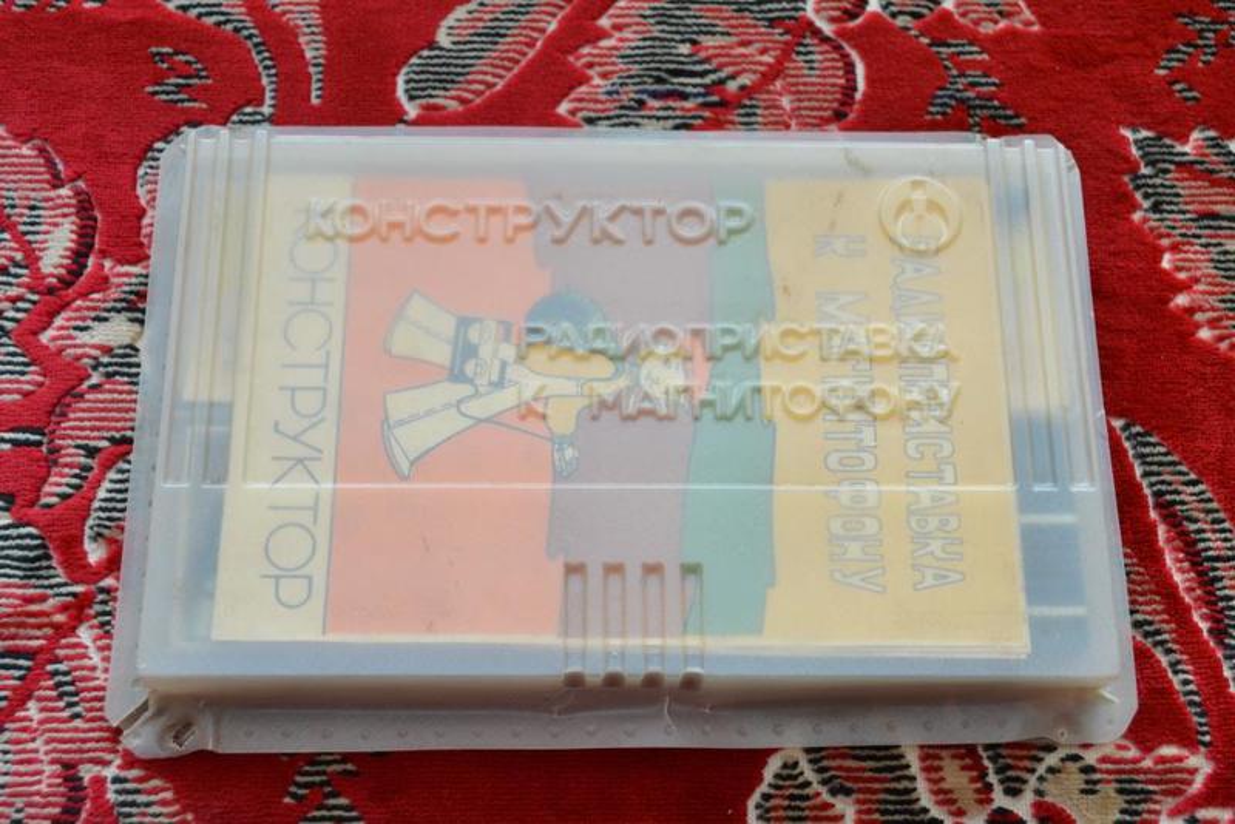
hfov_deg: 43.6
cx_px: 618
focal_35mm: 45
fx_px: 1544
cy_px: 412
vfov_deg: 29.9
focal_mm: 30
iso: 800
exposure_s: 1/60
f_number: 5.6
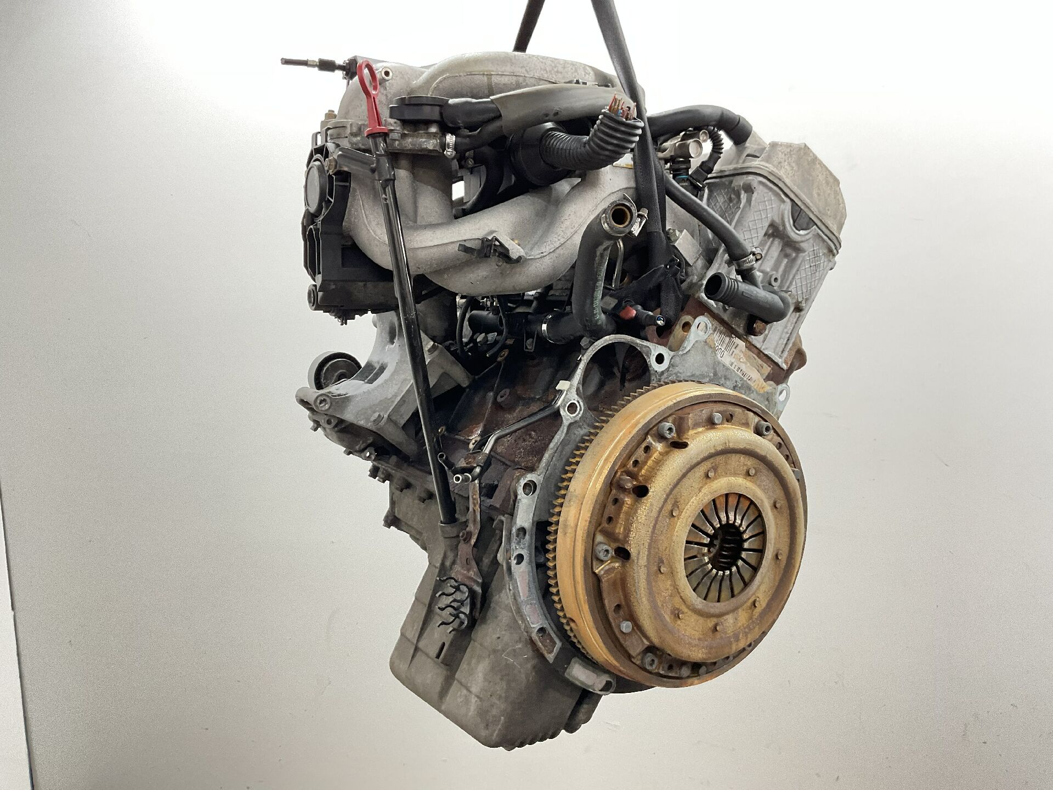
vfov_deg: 48.2
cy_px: 395
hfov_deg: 61.7
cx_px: 526
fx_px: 882
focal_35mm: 29
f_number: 1.8
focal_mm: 3
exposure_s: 1/50
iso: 100
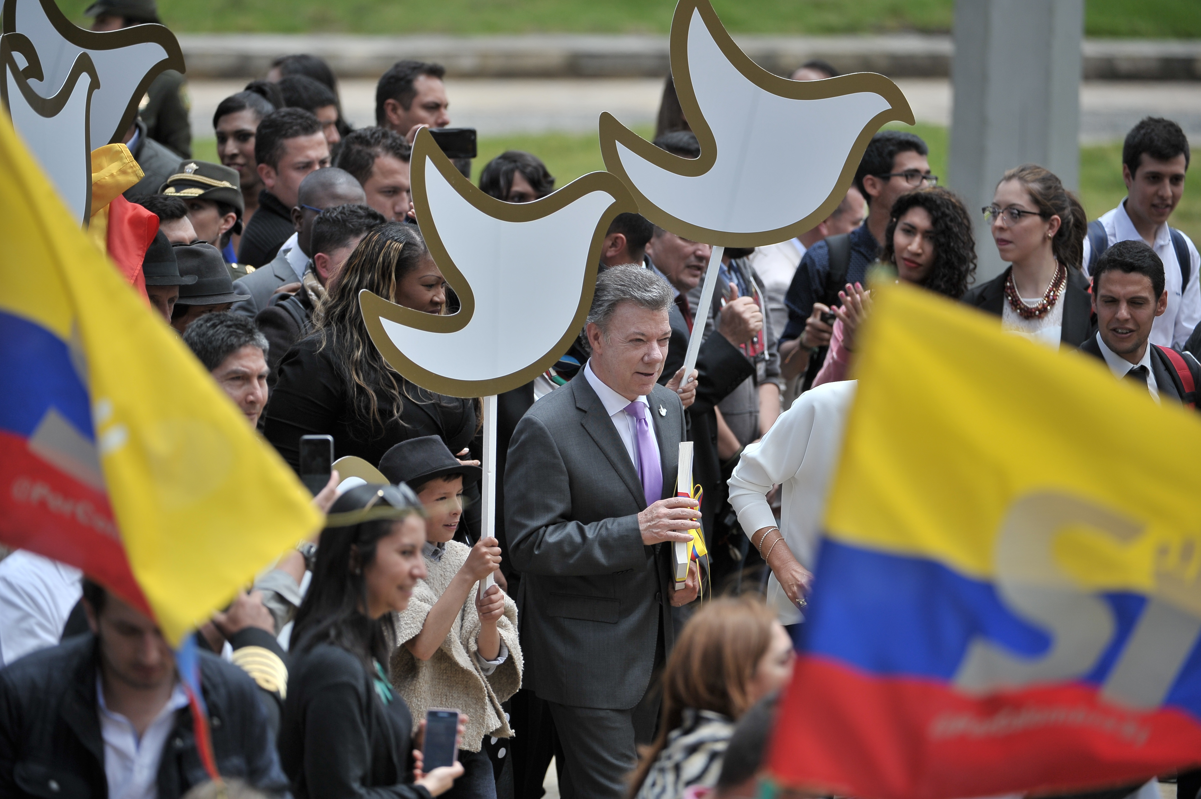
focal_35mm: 270
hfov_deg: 7.6
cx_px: 600
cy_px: 400
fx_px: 9002
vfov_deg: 5.1
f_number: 4
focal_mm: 270
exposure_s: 1/3200
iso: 400
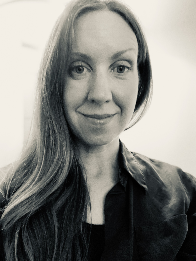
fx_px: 226
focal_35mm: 30
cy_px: 130
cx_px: 98
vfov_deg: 60.0
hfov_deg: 46.8
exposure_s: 1/20
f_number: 2.2
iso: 640
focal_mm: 2.71
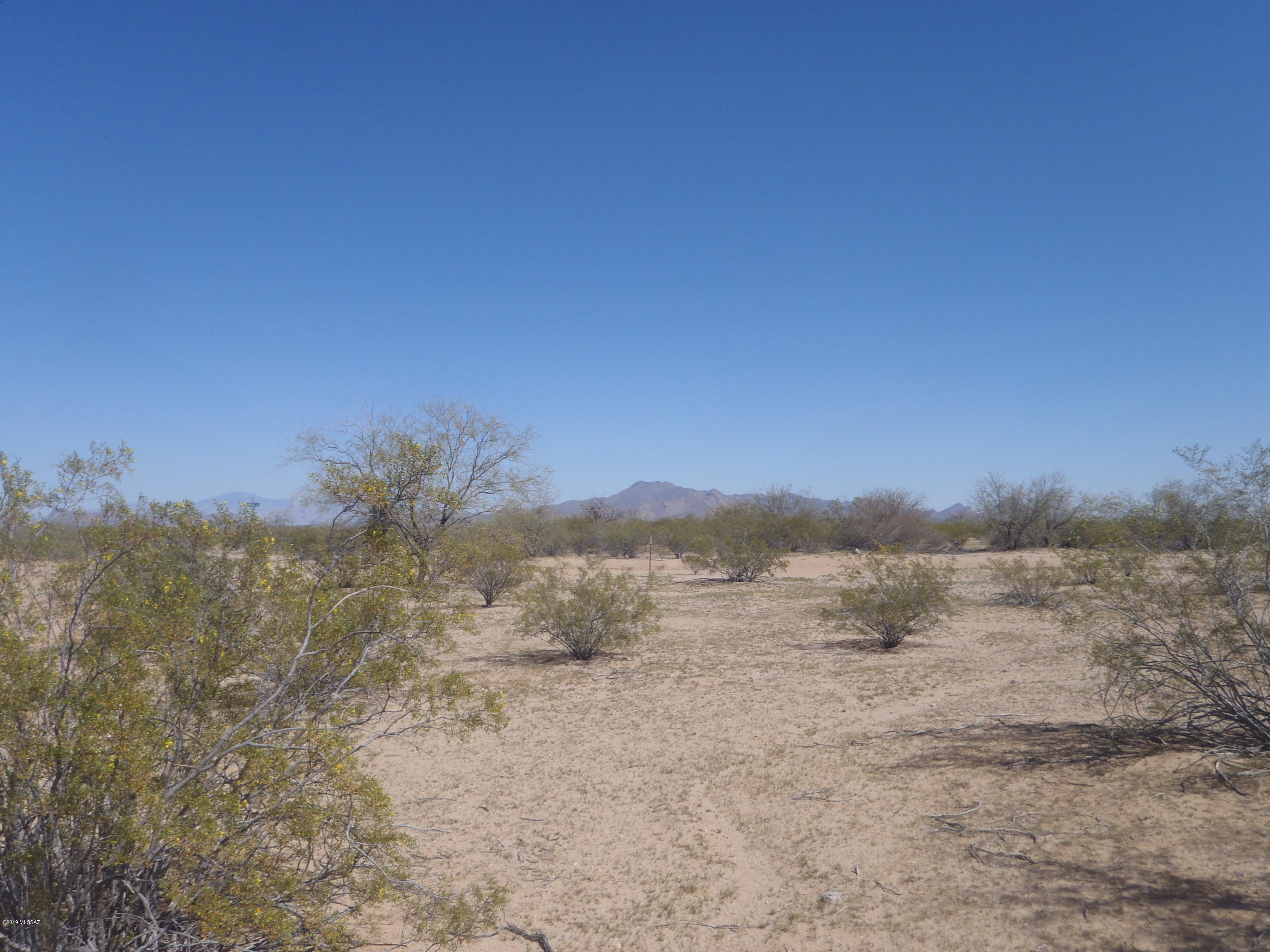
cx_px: 635
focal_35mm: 28
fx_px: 1027
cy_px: 476
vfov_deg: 49.7
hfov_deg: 63.4
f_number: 5
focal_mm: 5
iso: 64
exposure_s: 1/500
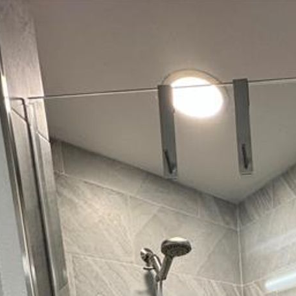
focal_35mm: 37
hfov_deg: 40.1
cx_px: 288
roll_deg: +2.8
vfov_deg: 29.2
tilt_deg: -9.1
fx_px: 358
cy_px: 437
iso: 250
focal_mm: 2.22
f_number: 2.2
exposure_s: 1/120
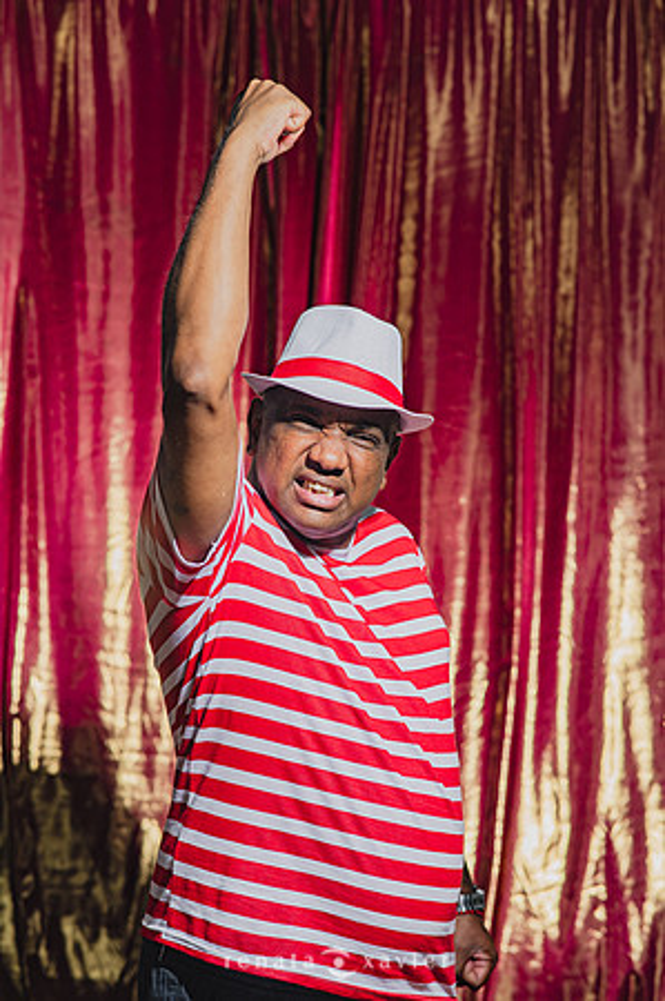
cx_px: 332
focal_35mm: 85
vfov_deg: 23.9
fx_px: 2360
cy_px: 500
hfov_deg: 16.0
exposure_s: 1/200
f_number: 3.2
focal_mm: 85
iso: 125
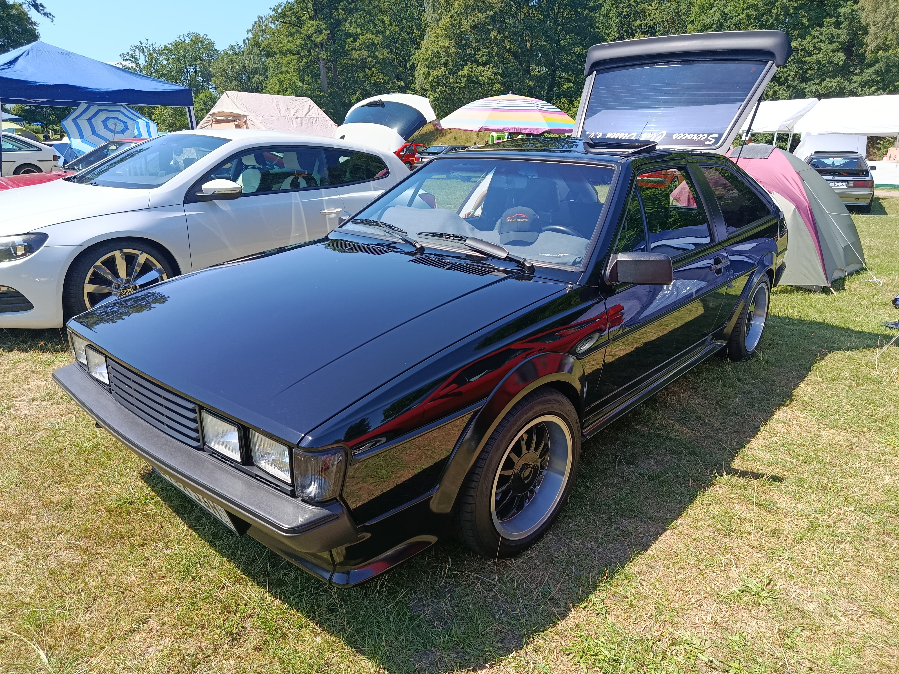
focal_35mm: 24
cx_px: 450
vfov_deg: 56.8
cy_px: 337
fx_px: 623
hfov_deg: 71.6
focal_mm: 5.24
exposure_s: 1/210
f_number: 1.7
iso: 50
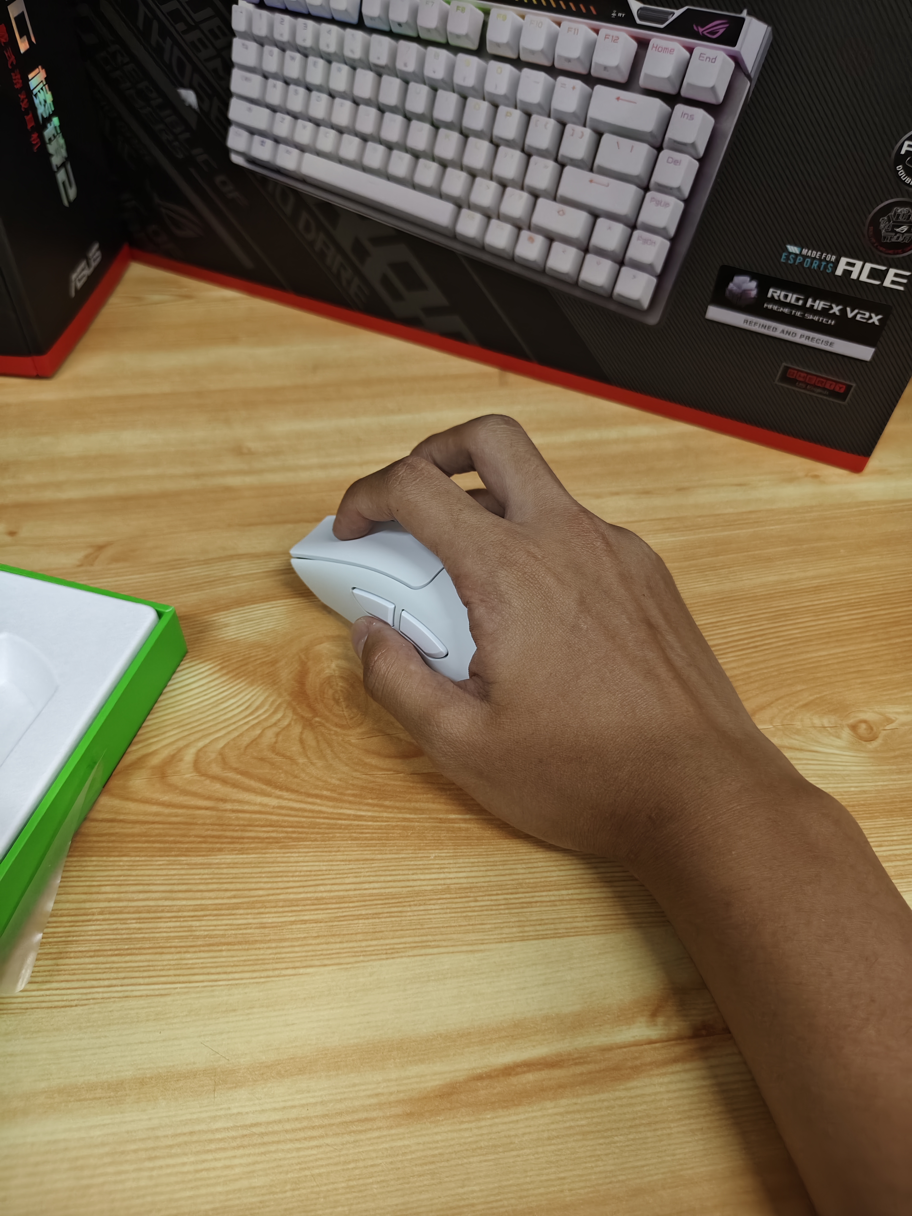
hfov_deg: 58.9
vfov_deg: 73.9
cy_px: 608
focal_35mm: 23
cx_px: 456
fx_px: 808
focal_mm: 5.56
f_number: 1.88
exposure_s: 1/50
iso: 914
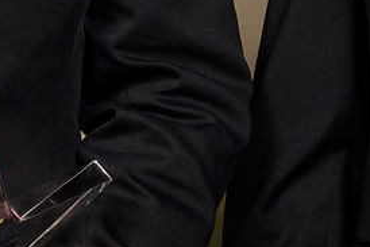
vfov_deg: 3.5
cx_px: 590
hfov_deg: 5.2
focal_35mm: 390
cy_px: -144
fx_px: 4010
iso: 320
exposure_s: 1/100
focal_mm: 50
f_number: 8
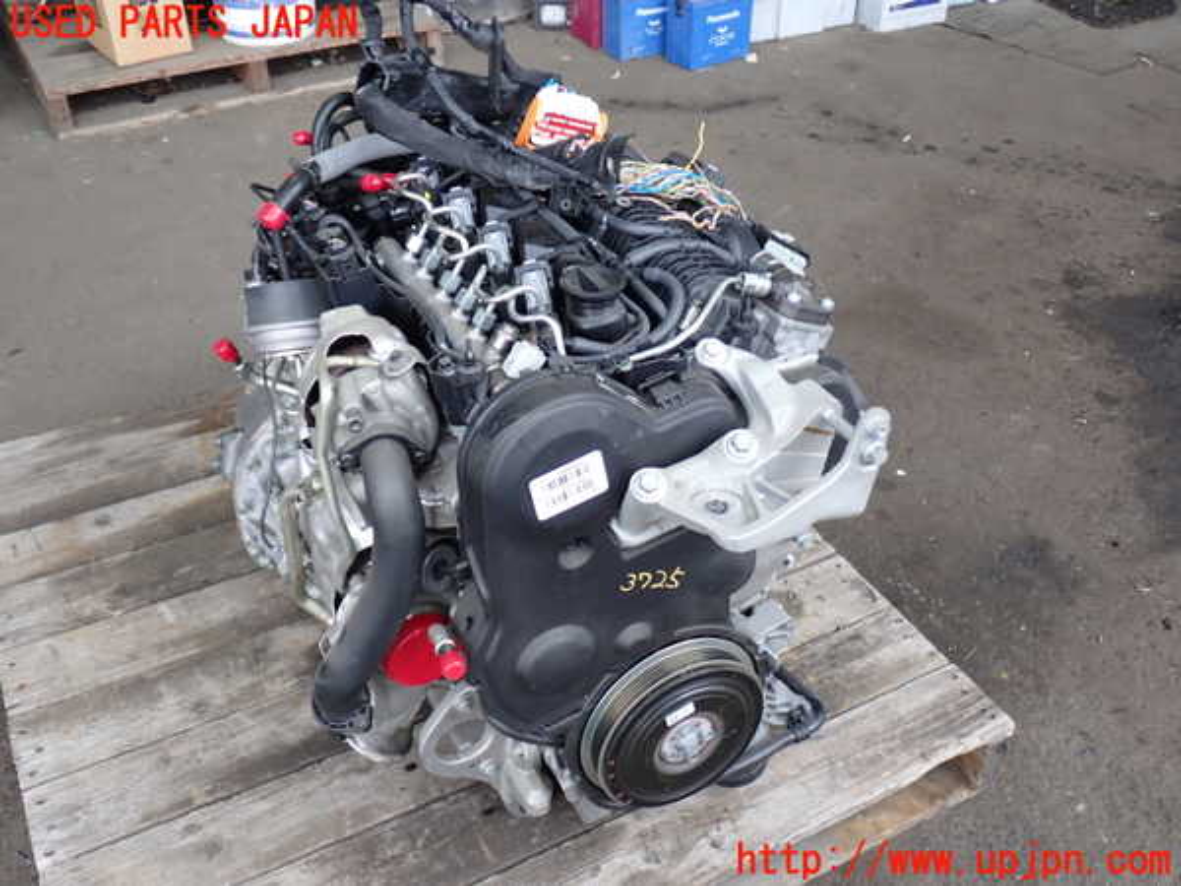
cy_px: 443
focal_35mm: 36
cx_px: 590
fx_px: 1228
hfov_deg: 51.4
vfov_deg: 39.7
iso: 160
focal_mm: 6.37
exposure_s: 1/80
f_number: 2.5
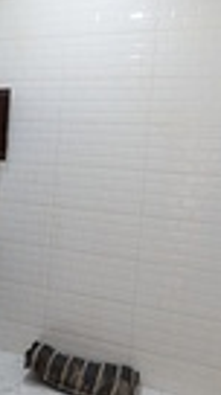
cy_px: 180
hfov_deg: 24.4
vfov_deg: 46.4
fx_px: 461
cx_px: -45
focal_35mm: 44
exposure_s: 1/103
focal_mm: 2.02
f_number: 1.7
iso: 298
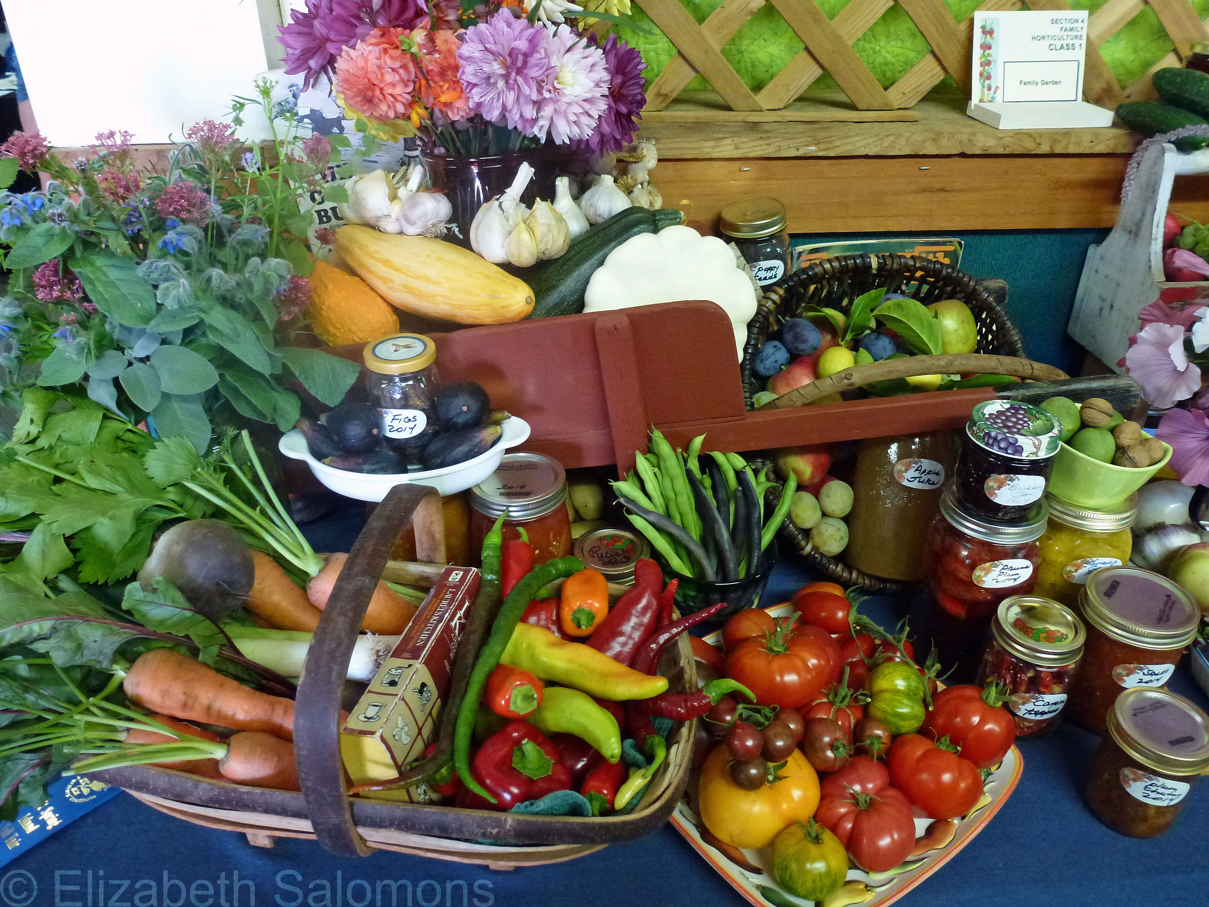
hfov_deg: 69.4
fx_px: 873
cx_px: 604
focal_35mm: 25
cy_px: 454
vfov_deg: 54.9
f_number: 3.3
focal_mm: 4.3
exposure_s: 1/20
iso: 400
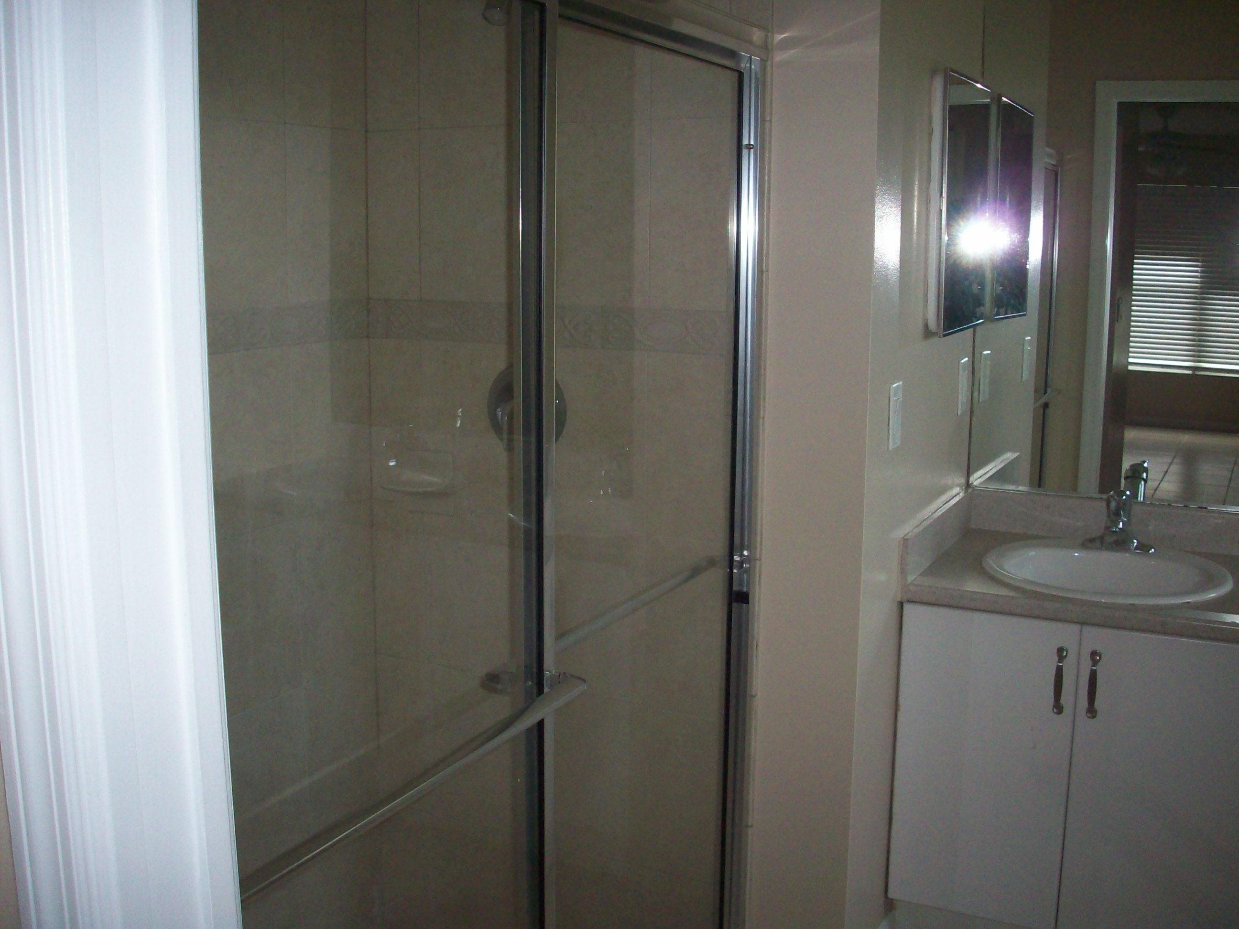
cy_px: 464
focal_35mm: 37
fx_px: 1324
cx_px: 620
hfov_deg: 50.1
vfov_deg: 38.7
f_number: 2.8
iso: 160
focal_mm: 6.2
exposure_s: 1/64
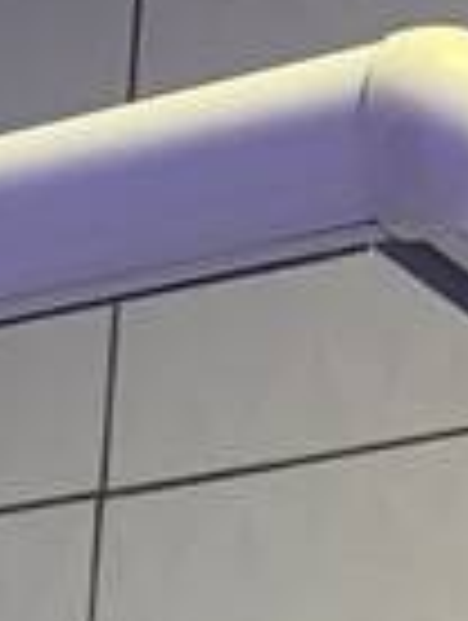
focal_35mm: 203
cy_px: 2038
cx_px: -860
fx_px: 3648
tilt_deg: -5.9
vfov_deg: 8.0
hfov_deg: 6.7
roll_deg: -2.8
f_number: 1.8
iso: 80
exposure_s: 1/60
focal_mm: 4.25
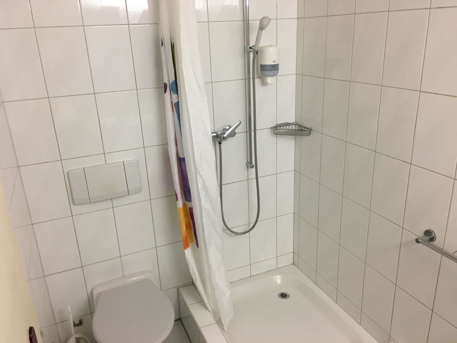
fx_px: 383
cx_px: 228
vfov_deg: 48.2
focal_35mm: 29
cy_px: 172
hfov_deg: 61.7
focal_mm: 4.15
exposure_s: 1/33
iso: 80
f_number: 2.2
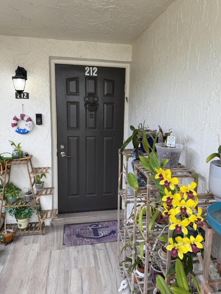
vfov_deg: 67.3
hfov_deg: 53.1
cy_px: 144
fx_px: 221
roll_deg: -1.9
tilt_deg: -10.6
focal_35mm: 26
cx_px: 114
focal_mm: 6.76
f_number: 1.78
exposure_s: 1/273
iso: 64
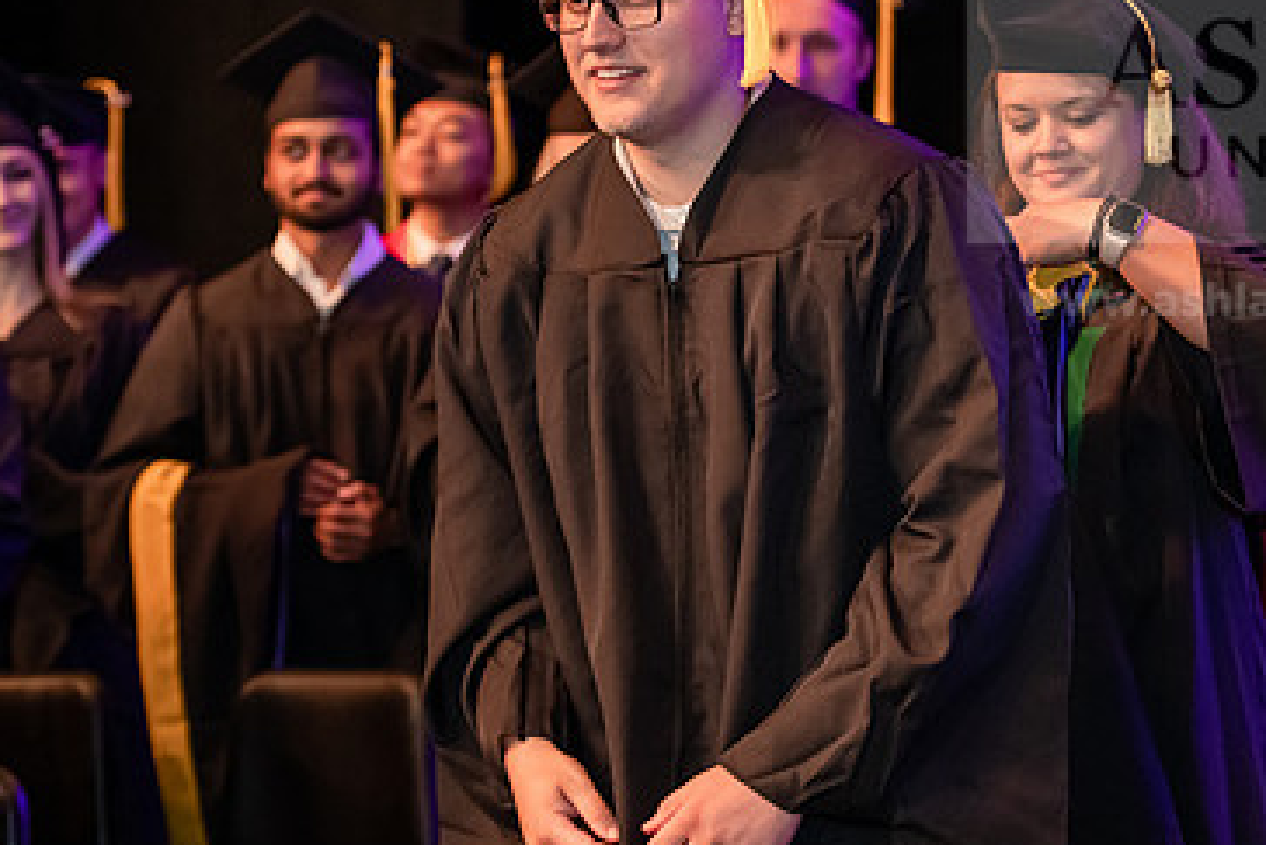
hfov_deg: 14.9
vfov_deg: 10.0
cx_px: 863
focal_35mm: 137
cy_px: 374
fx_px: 4819
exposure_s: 1/200
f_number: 3.2
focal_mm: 86
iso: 3200
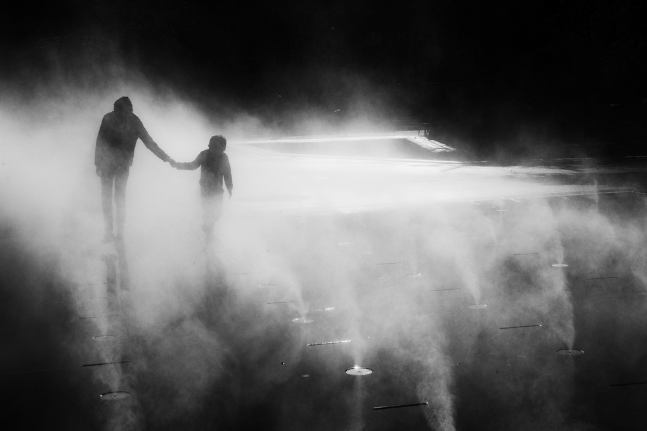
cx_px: 324
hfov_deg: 34.5
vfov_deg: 23.4
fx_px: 1042
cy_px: 216
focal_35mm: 58
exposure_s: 1/3200
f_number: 16
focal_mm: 58
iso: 800
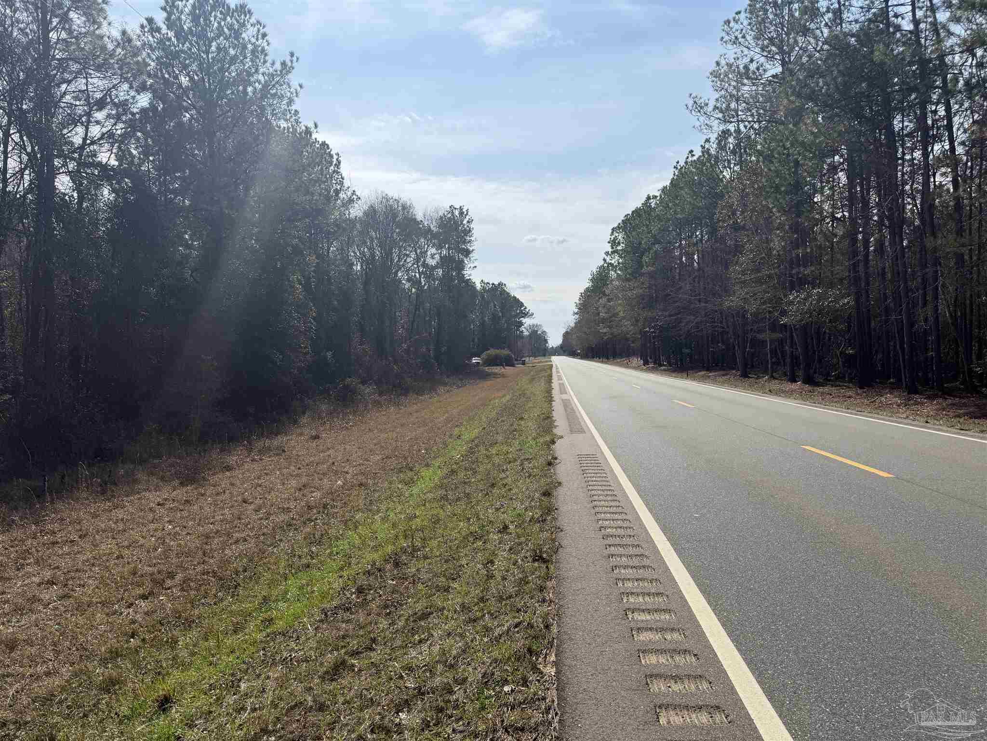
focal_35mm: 24
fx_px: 684
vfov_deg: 56.8
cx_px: 494
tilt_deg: +0.0
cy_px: 370
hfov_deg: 71.6
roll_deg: +1.7
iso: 80
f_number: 1.78
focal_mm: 6.76
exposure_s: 1/8130
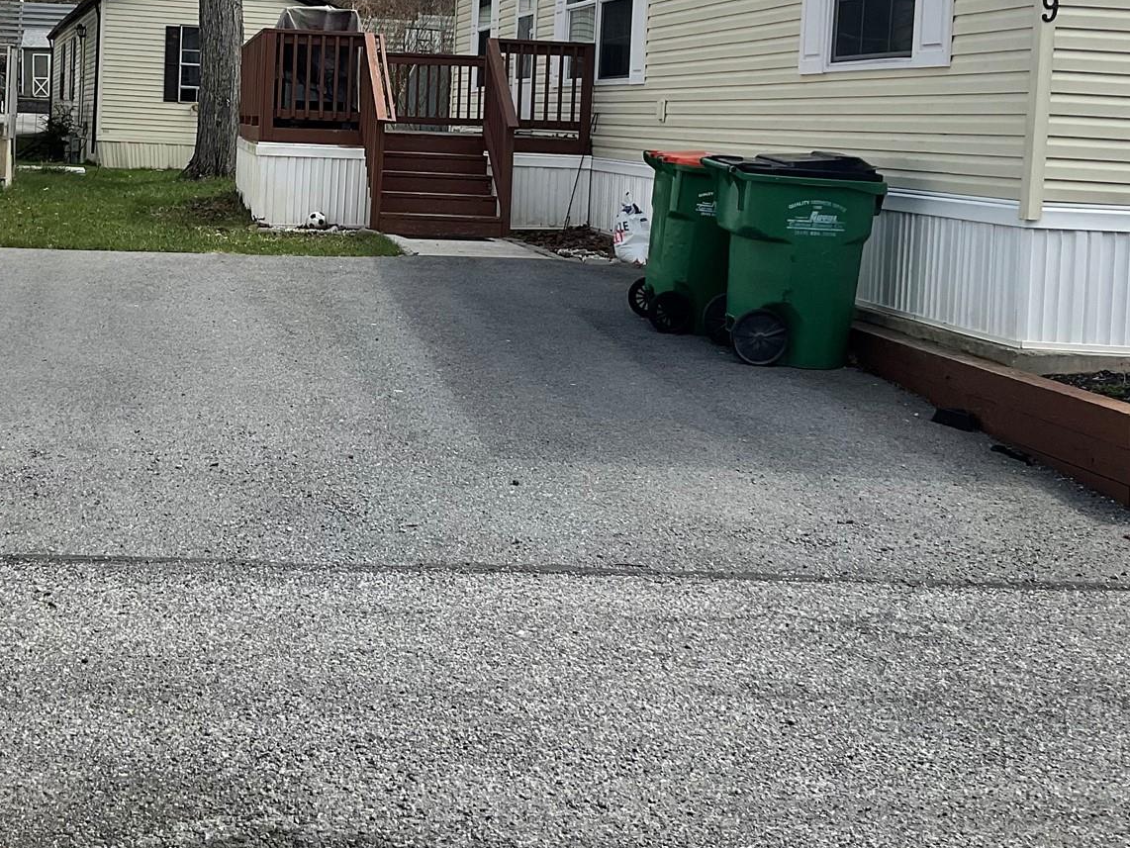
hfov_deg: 36.1
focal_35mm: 52
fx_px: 1698
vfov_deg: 27.6
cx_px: 309
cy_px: 197
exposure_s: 1/2427
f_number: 1.8
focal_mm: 3
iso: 16
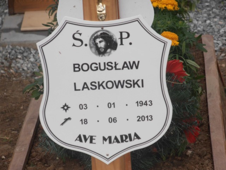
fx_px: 1567
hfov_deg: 8.2
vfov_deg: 6.2
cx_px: 113
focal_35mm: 240
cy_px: 85
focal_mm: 42.54
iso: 80
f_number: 5.7
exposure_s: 1/640
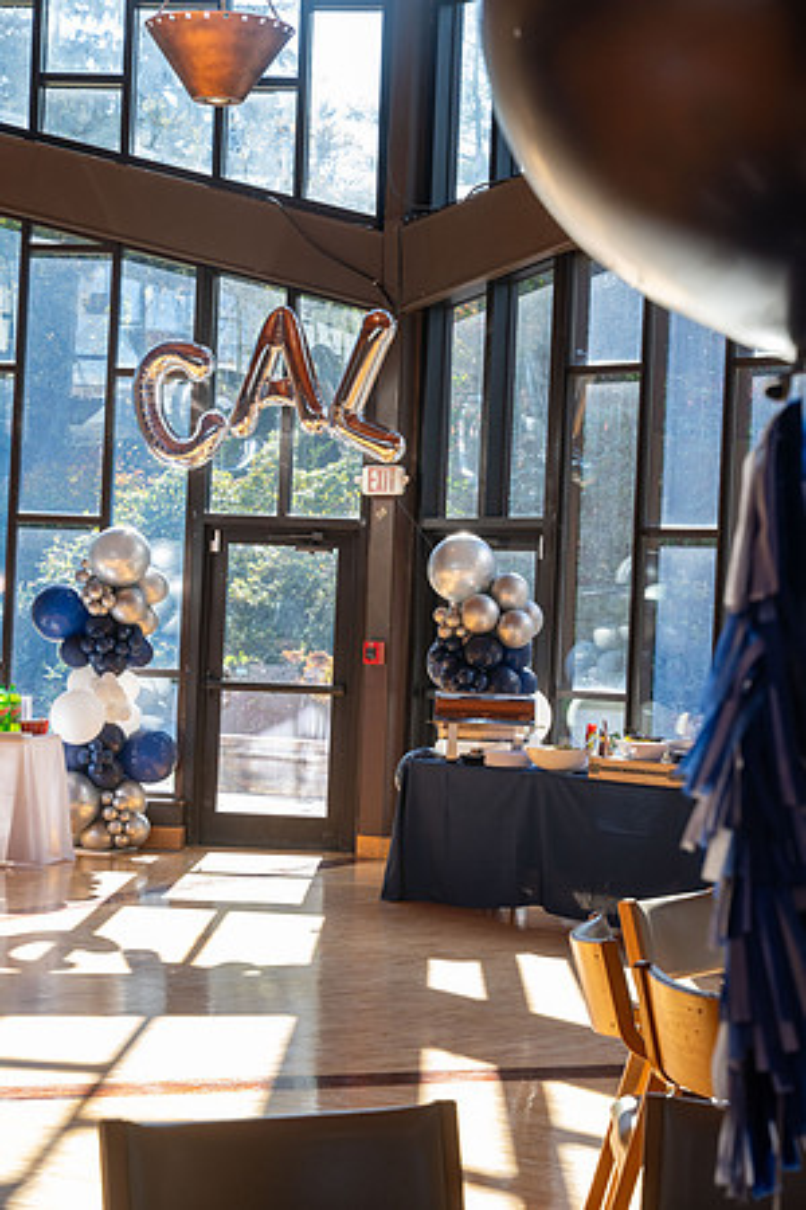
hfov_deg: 19.5
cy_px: 605
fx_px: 2351
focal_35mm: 70
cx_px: 403
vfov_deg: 28.8
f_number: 9
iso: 640
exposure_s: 1/160
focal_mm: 70
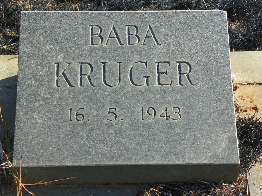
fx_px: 742
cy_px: 98
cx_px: 135
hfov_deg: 20.0
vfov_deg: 15.1
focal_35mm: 98
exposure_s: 1/160
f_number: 4
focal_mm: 13.4
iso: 64
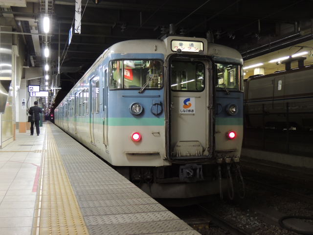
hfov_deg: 43.9
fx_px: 389
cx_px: 156
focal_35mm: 43
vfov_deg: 33.6
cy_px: 118
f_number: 3.4
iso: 400
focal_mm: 7.6
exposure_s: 1/20
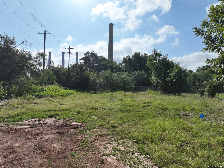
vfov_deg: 56.8
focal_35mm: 24
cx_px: 112
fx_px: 155
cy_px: 84
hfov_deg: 71.6
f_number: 2.8
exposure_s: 1/6400
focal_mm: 12.29
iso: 230
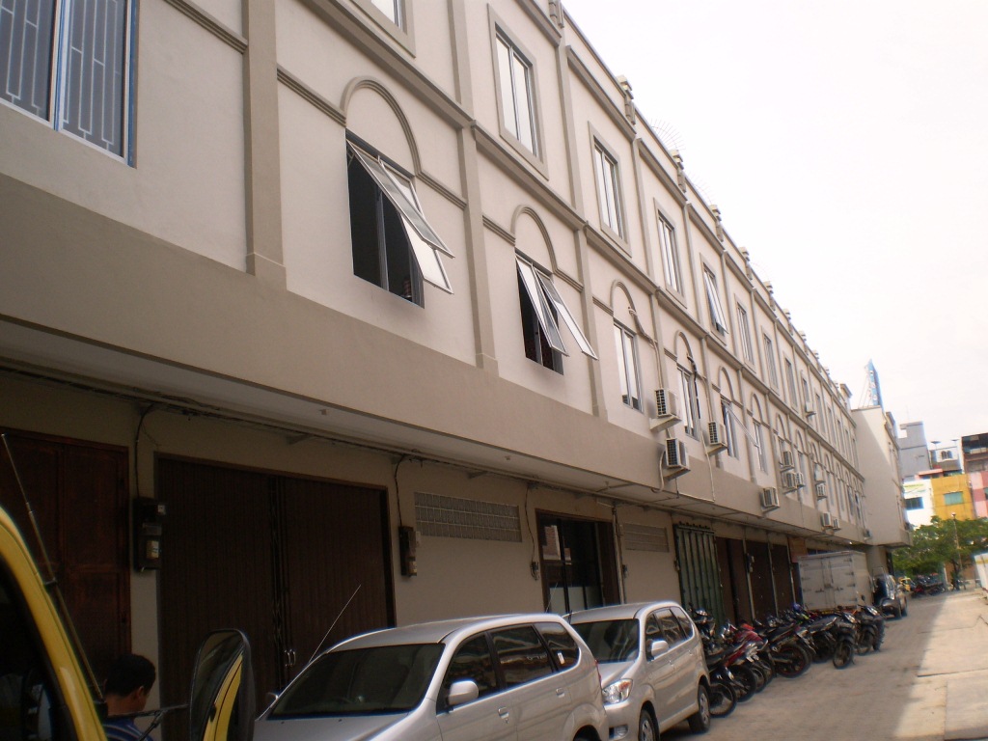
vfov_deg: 39.7
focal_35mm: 36
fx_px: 1028
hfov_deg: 51.4
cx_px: 494
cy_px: 370
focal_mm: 6.3
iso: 64
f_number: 4.6
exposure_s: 1/500
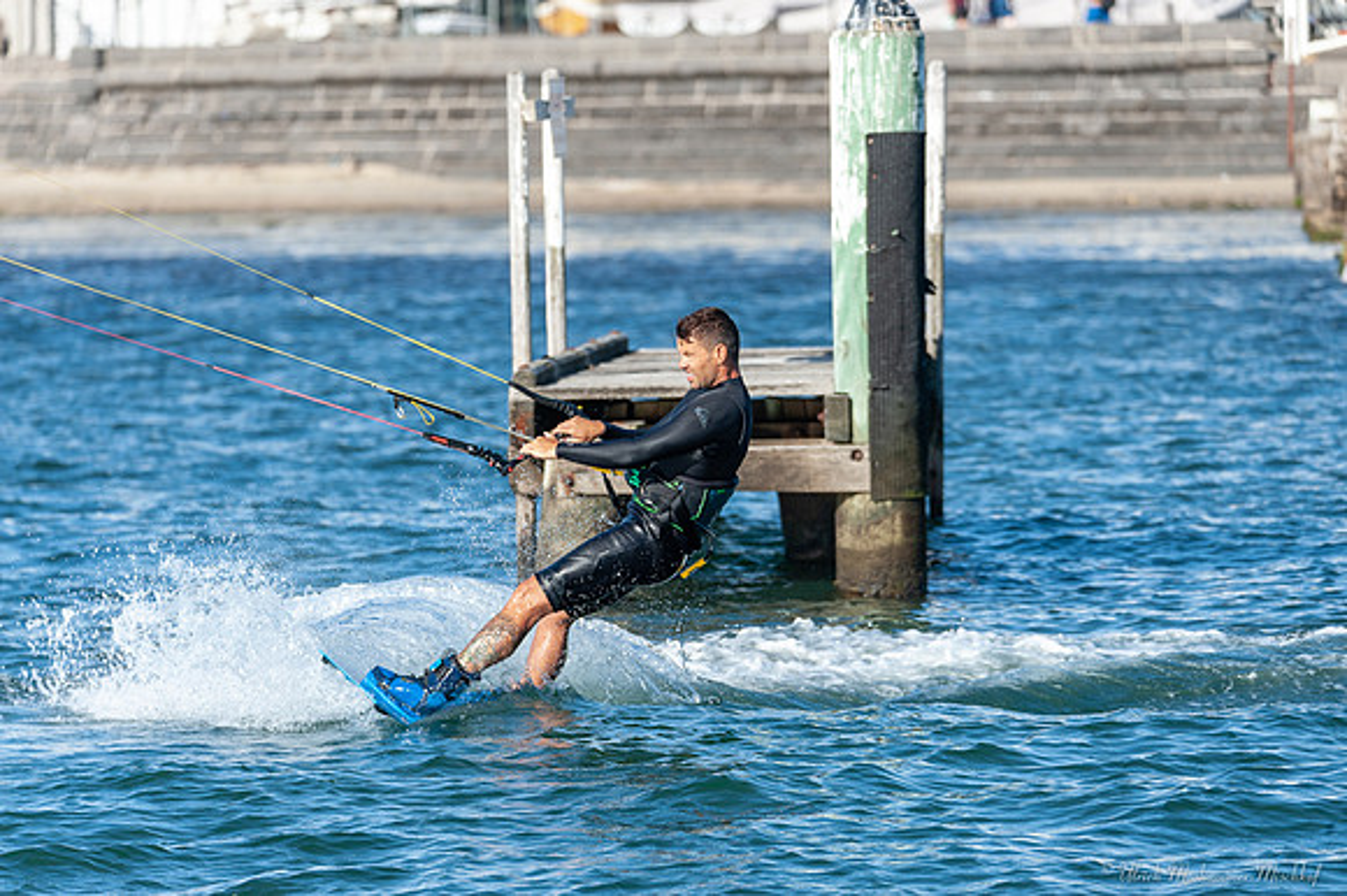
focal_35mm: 320
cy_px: 448
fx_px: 11966
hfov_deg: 6.4
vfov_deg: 4.3
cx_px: 674
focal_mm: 320
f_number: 6
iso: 250
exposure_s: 1/1000
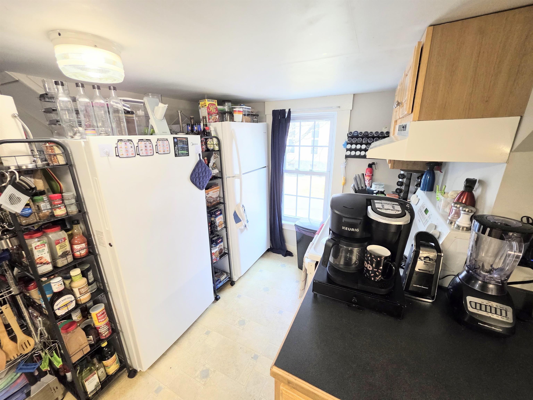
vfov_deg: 89.9
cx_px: 266
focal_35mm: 13
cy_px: 200
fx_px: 200
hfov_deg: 106.2
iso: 200
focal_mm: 2.2
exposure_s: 1/120
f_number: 1.9
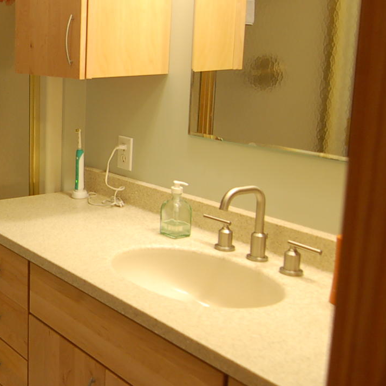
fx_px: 660
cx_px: -115
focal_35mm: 52
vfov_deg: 32.5
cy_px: 149
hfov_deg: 27.3
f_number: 2.8
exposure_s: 1/30
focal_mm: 13
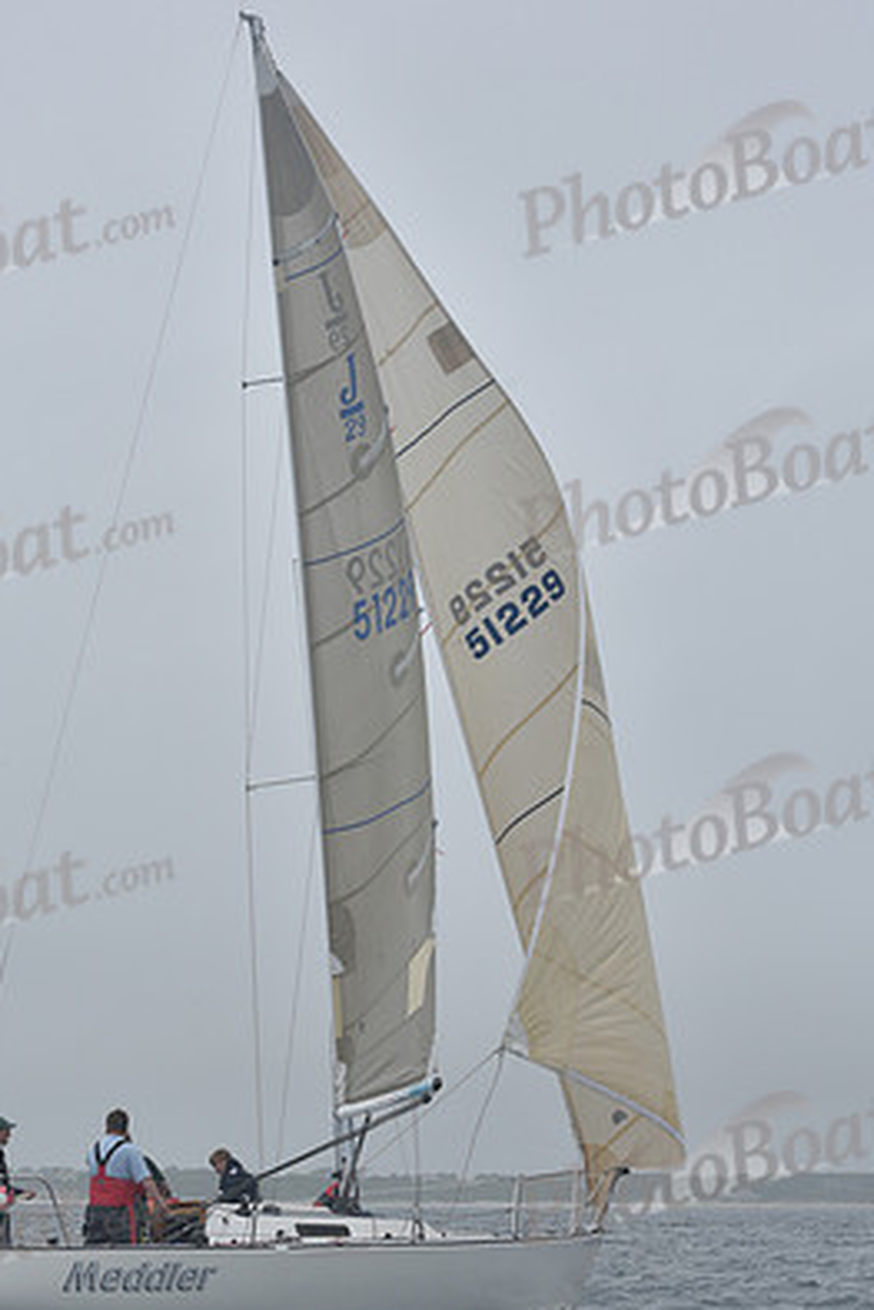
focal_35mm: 103
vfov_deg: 19.8
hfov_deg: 13.3
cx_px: 347
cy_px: 698
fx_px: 3747
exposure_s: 1/800
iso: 250
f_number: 11
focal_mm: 70
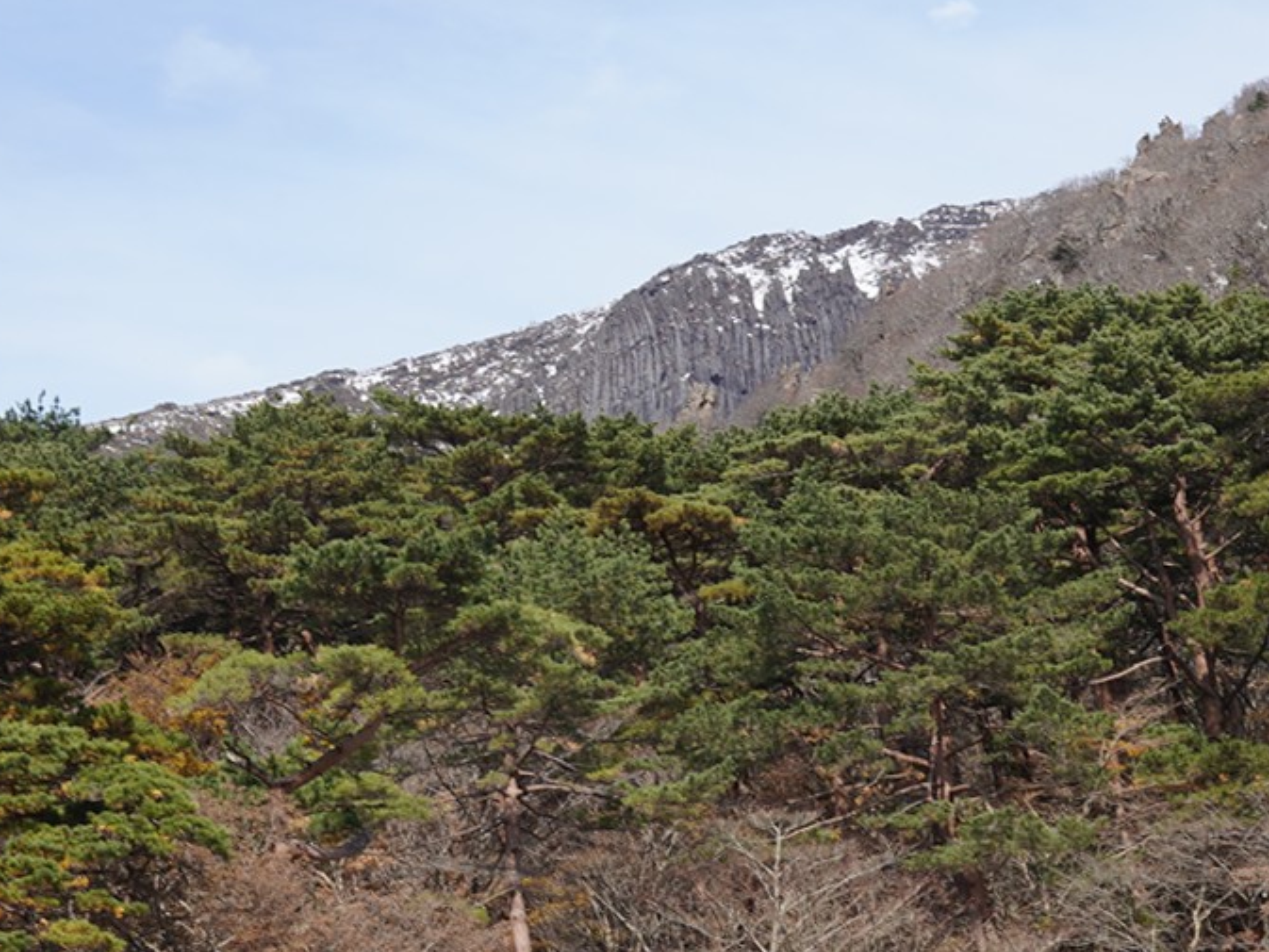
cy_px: 944
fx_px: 3667
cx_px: 832
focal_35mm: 100
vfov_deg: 14.6
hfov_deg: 19.6
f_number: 11
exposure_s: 1/100
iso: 100
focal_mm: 35
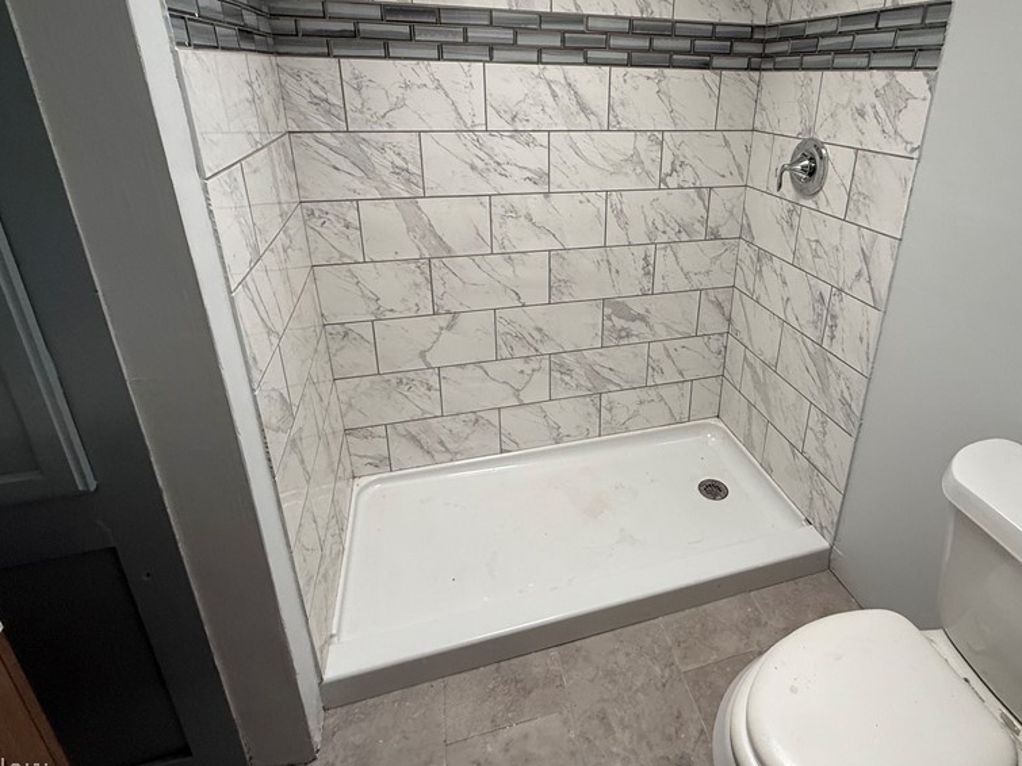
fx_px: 561
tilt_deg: -20.7
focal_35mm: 19
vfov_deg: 67.3
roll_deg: -1.7
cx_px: 601
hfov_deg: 83.9
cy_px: 272
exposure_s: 1/120
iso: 250
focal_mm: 2.22
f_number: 2.2
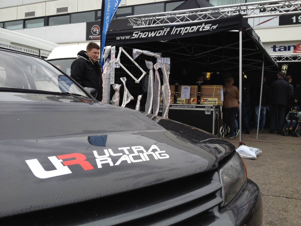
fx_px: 304
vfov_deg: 40.7
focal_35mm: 35
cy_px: 113
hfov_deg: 52.6
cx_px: 150
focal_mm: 4.28
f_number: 2.4
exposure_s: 1/400
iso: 64
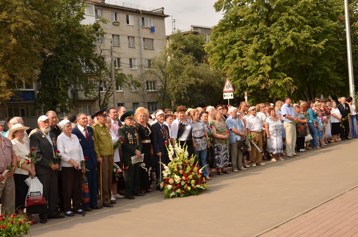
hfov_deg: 43.7
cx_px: 179
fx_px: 447
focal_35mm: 45
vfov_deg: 29.7
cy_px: 118
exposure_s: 1/125
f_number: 11
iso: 160
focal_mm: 30
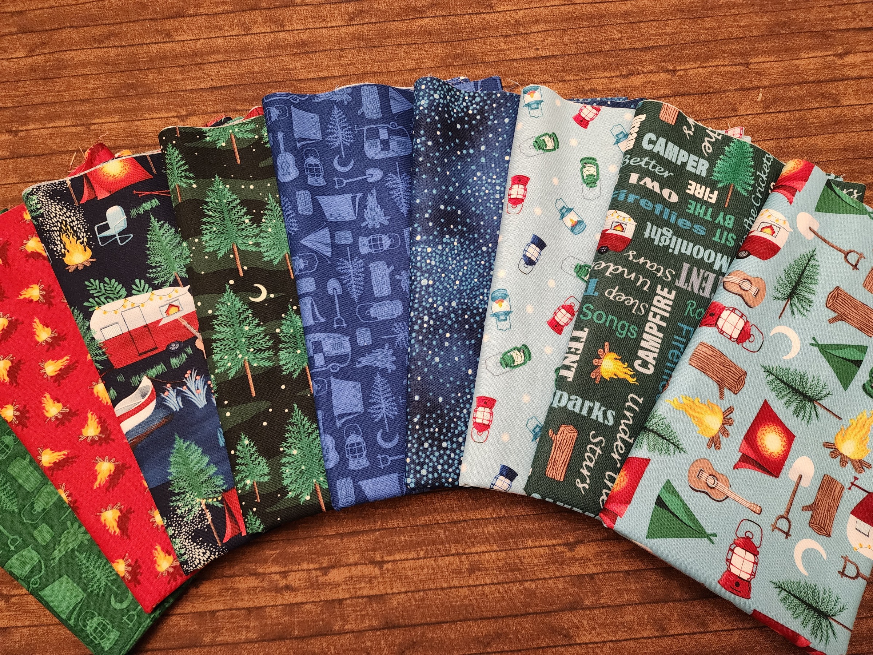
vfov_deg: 58.9
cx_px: 436
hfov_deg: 73.9
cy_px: 328
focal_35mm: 23
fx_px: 580
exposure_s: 1/60
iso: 640
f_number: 1.8
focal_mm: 6.4
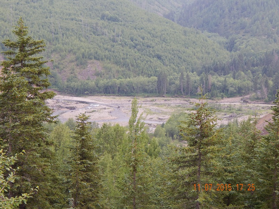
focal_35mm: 85
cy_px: 104
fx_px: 685
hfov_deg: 23.0
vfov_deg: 17.4
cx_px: 140
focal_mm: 15.3
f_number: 4.3
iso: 125
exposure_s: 1/125
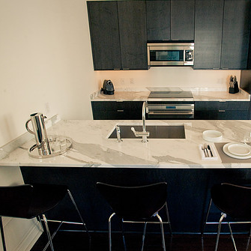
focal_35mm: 25
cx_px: 168
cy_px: 121
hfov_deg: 61.4
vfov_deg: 62.9
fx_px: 205
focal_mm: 17
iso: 2000
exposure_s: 1/60
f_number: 8
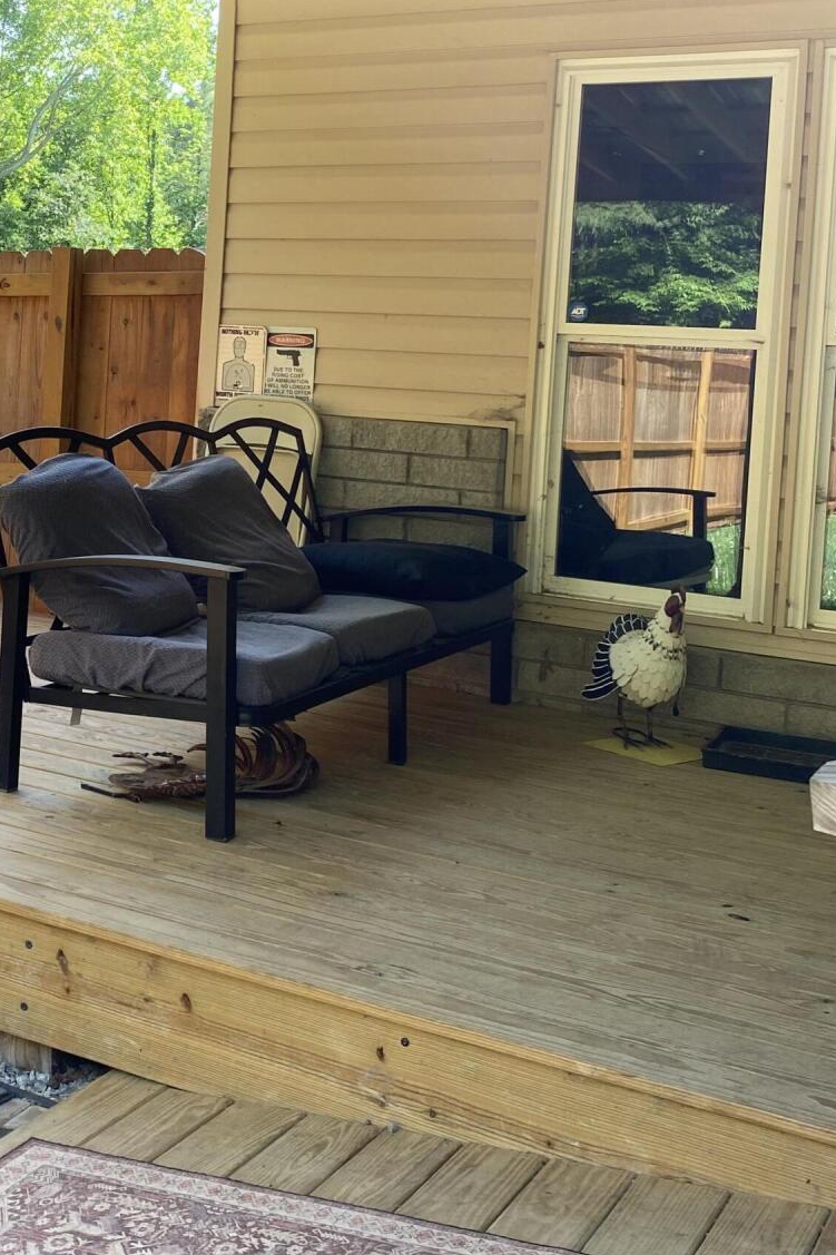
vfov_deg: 40.5
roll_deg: -2.9
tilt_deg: -0.9
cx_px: 116
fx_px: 1672
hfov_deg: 27.3
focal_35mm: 48
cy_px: 403
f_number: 1.8
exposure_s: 1/159
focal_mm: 4.25
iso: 32
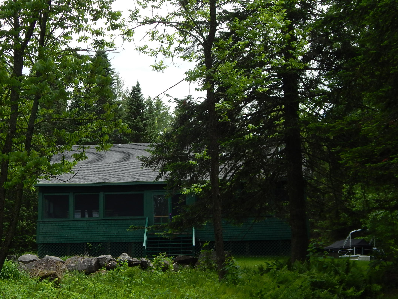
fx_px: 793
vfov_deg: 21.3
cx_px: 128
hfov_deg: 28.0
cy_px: 158
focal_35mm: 69
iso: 125
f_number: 3.7
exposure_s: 1/800
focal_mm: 8.6
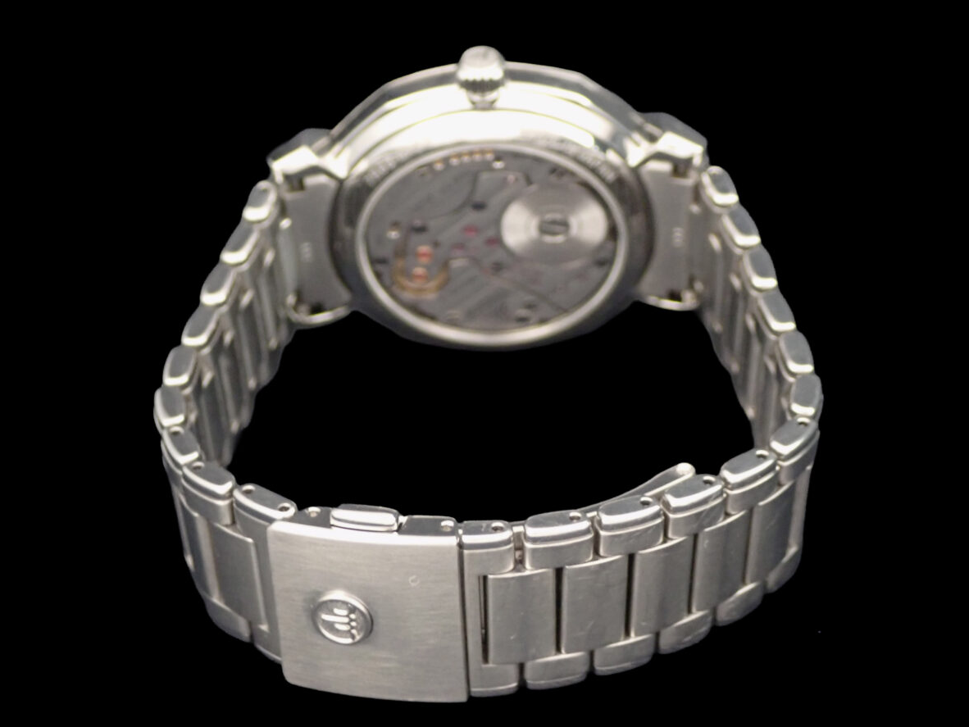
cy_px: 361
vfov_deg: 21.6
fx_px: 1904
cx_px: 487
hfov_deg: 28.6
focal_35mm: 68
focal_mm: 11.88
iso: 1000
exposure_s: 1/15
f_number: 3.8
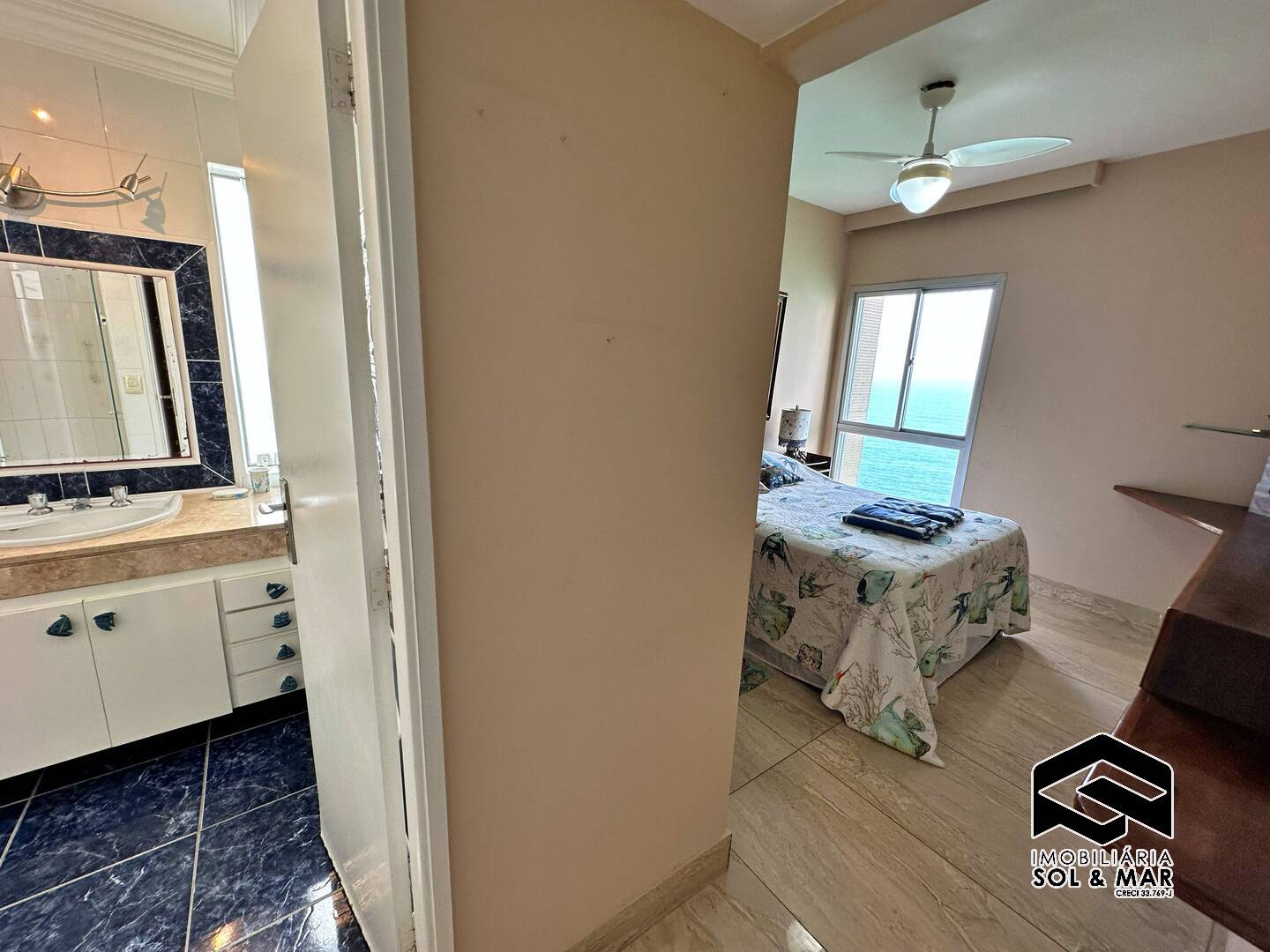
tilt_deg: -13.0
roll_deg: -2.7
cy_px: 476
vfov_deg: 85.7
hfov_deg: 102.1
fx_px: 514
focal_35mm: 14
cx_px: 635
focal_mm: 2.22
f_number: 2.2
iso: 80
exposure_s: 1/120
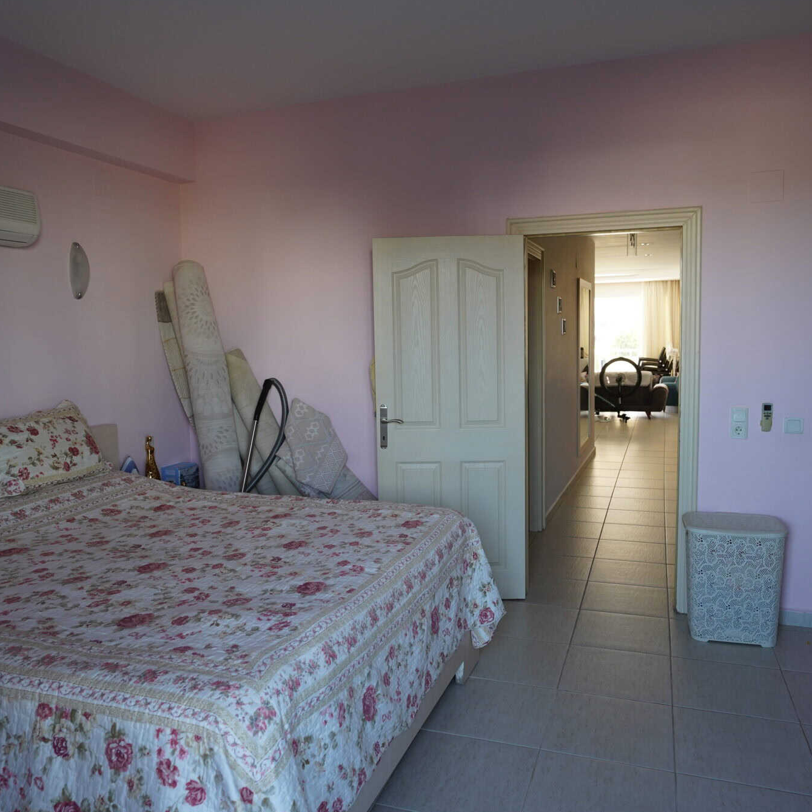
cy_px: 405
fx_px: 690
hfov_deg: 60.9
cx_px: 411
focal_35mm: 26
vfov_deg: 60.9
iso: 800
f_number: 4
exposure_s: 1/160
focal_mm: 20
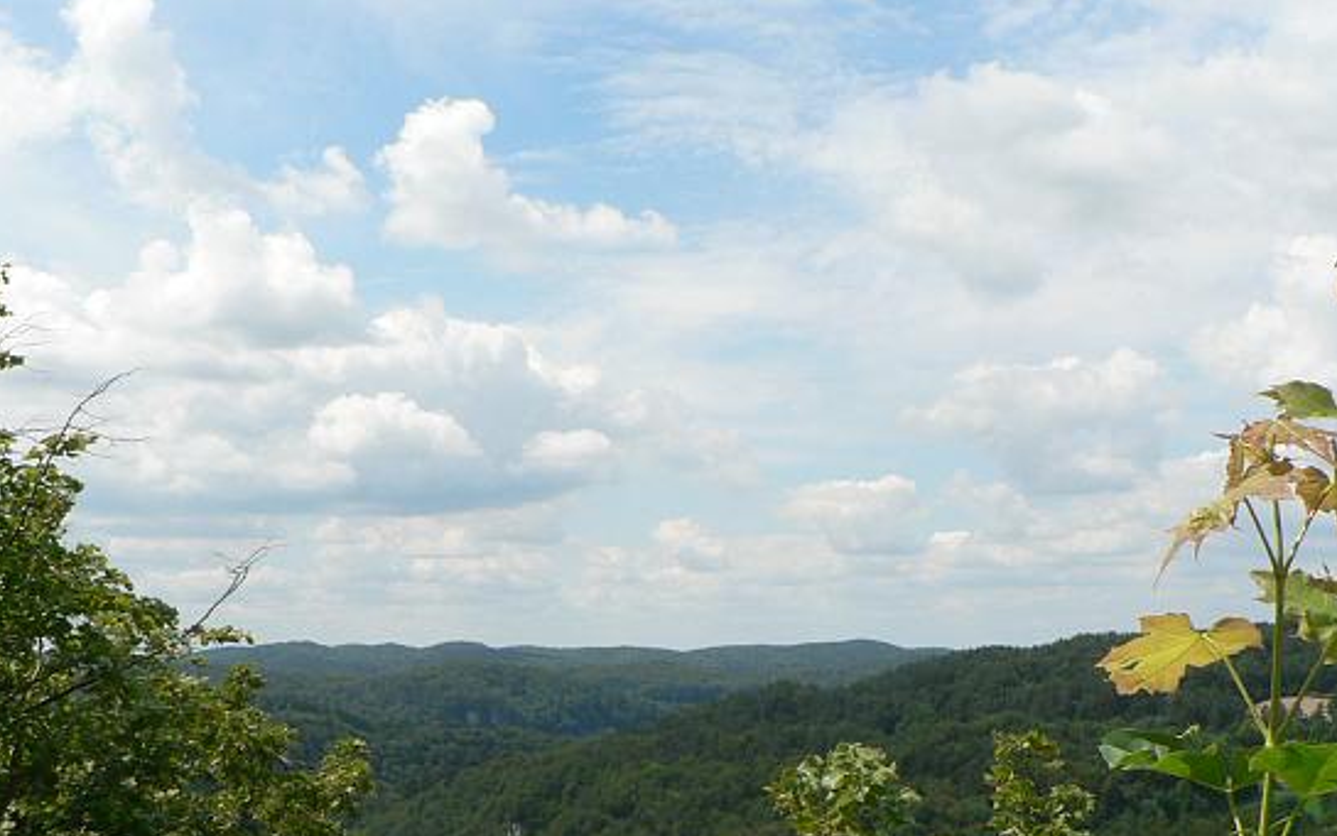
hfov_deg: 36.0
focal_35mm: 56
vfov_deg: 23.0
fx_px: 2041
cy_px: 615
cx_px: 483
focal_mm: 6
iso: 80
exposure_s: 1/500
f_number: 5.6
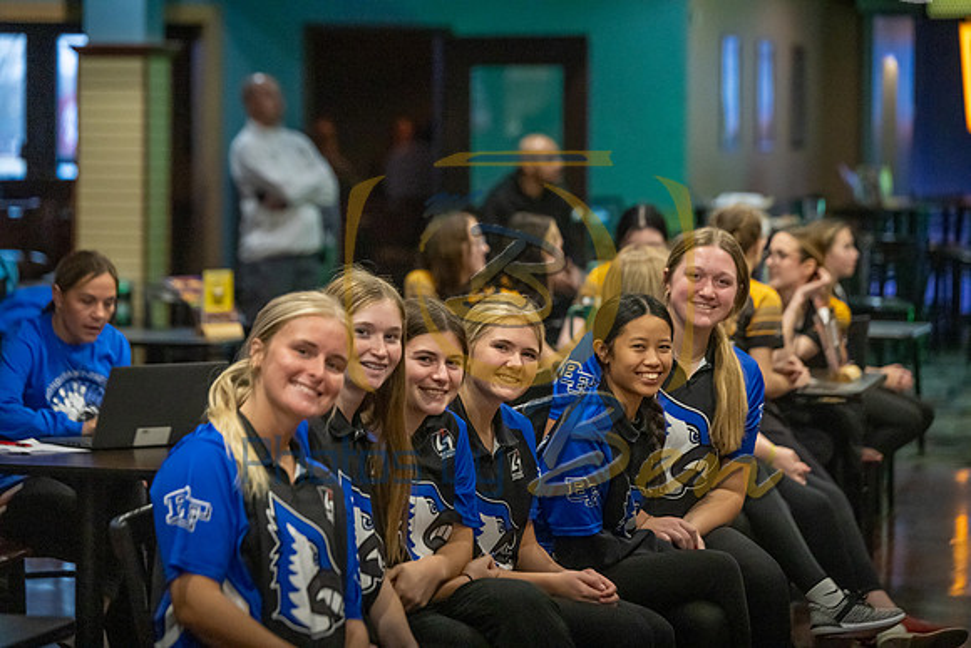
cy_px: 324
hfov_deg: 15.2
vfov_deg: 10.2
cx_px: 486
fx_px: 3642
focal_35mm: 135
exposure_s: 1/800
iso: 4000
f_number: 3.5
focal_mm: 135
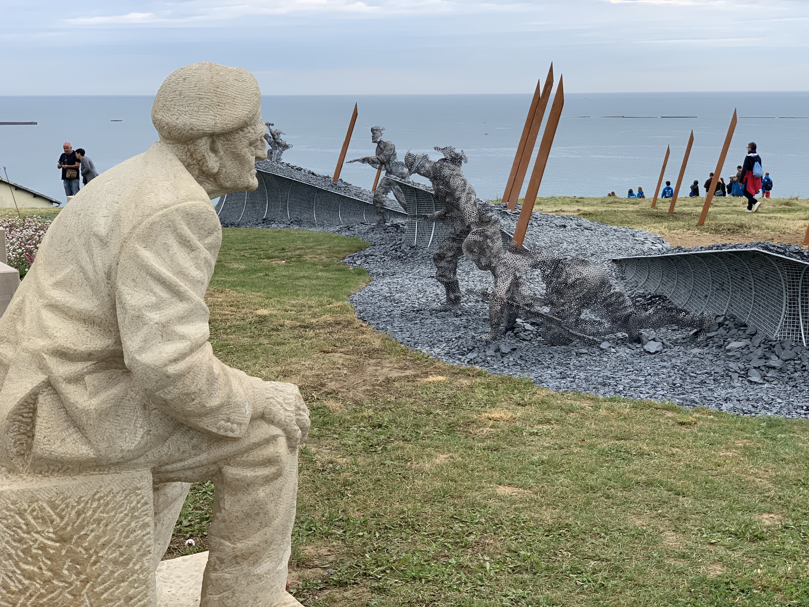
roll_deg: +0.3
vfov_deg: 28.0
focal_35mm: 52
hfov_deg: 36.8
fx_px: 1215
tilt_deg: -10.6
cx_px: 404
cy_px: 304
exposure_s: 1/252
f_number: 2.4
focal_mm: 6
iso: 16
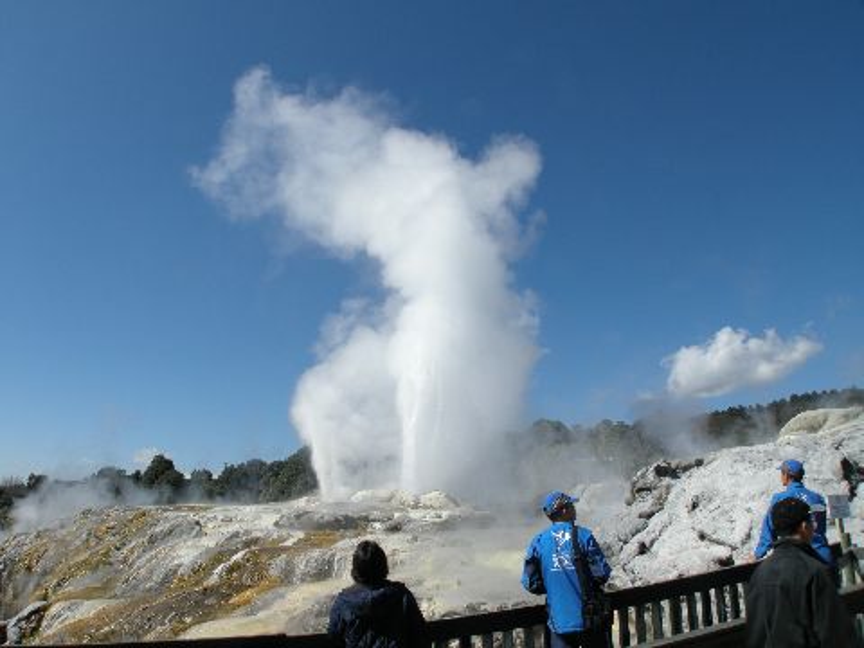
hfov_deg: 52.6
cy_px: 324
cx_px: 432
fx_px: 874
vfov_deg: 40.7
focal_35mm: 35
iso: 64
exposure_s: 1/327
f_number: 6.1
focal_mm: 7.5
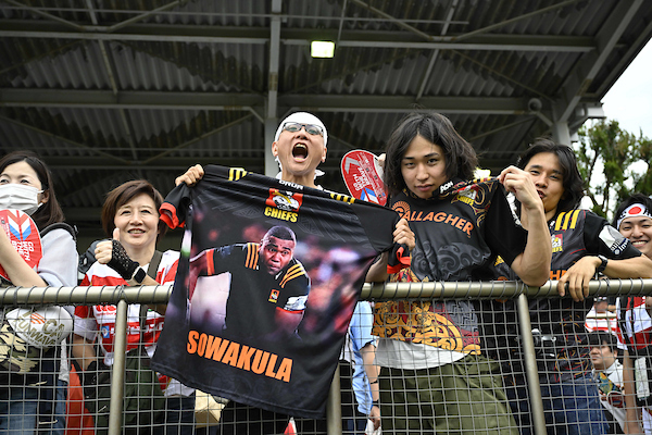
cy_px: 218
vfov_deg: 36.9
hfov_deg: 53.1
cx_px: 326
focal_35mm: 36
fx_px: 652
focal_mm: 36
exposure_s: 1/2000
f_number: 4
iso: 1250
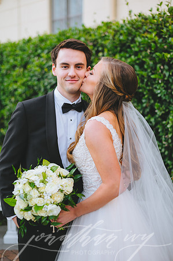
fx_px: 361
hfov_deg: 26.9
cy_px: 130
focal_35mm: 50
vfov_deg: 39.6
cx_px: 86
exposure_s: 1/400
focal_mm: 50
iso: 400
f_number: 2
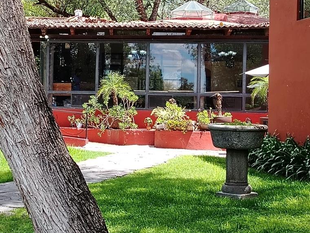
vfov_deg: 17.3
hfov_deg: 23.0
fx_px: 761
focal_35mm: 85
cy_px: 86
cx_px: 117
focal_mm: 5.25
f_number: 1.75
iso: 100
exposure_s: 1/230
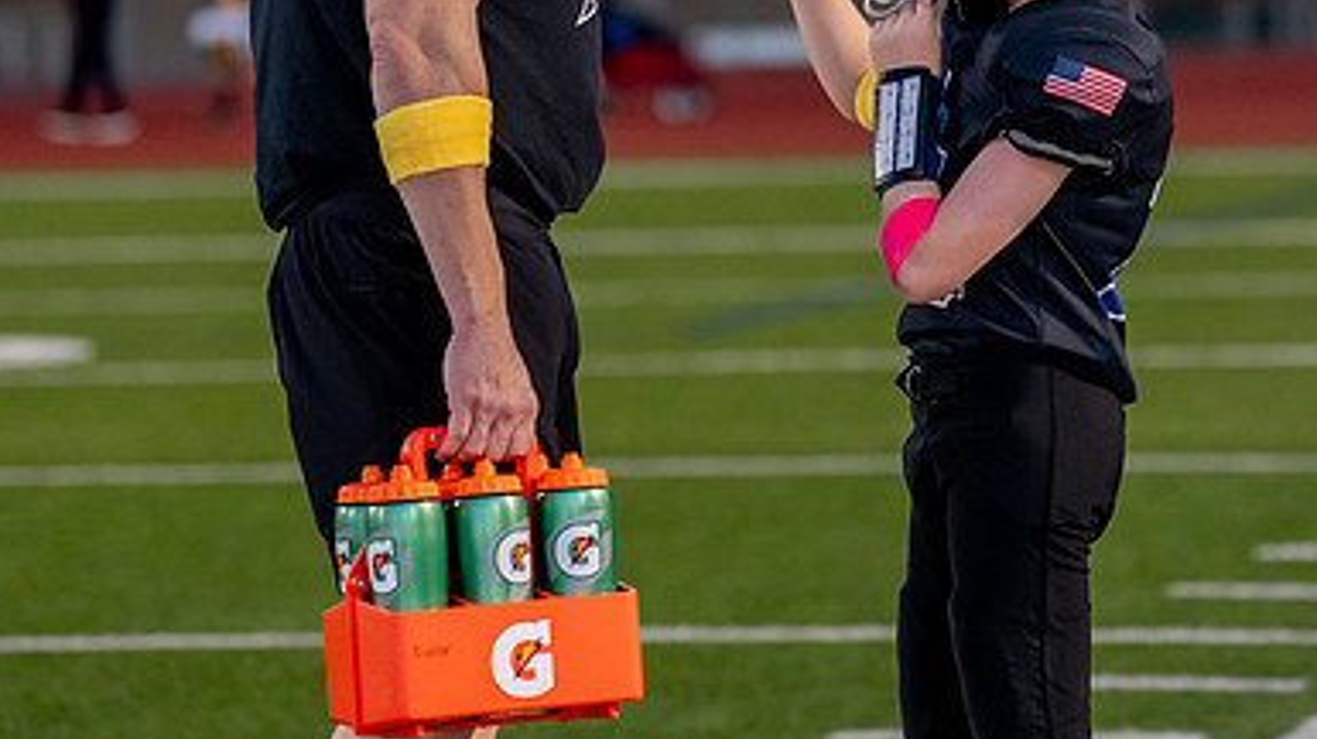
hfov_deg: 9.2
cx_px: 892
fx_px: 8201
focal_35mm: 235
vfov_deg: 5.2
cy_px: 133
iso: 1600
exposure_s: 1/1250
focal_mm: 123
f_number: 2.8
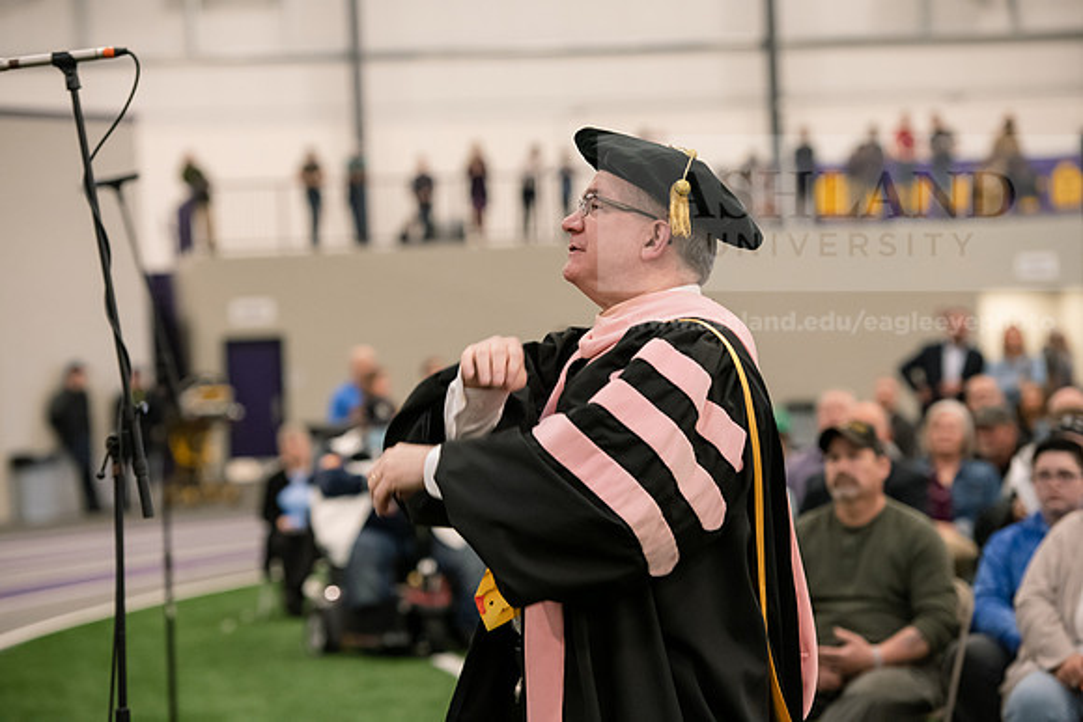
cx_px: 542
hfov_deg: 16.8
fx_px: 3671
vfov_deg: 11.2
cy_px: 361
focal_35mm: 122
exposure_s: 1/200
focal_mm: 122
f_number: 4
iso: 2500
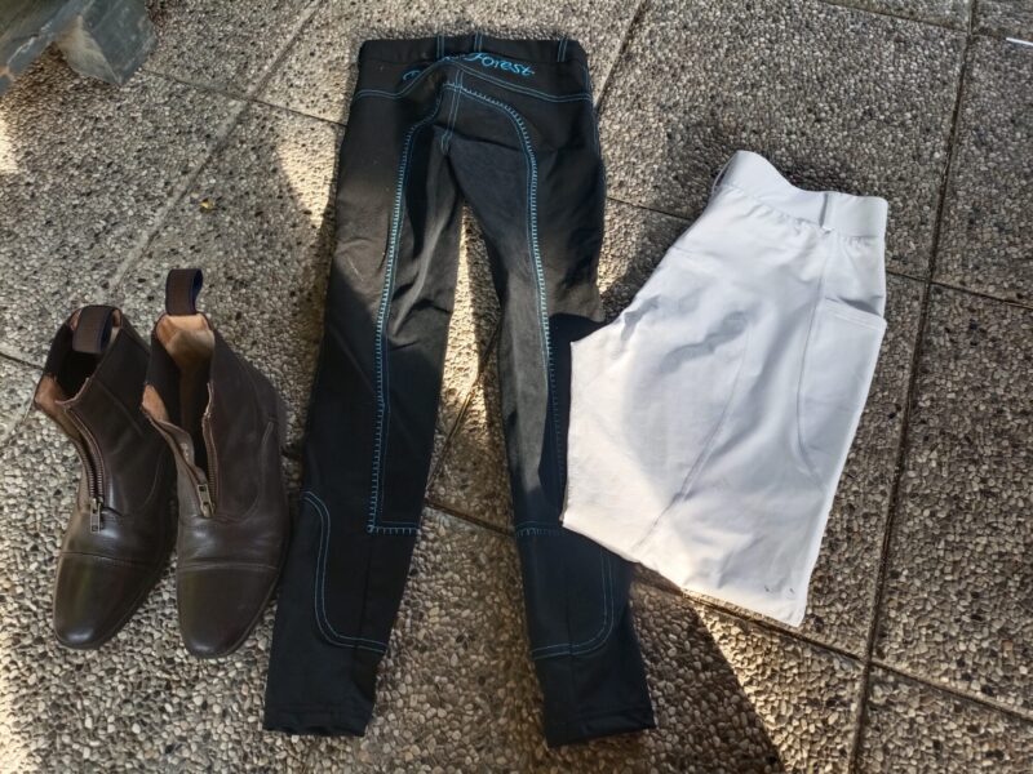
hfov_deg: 69.4
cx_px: 516
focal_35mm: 25
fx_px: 746
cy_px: 387
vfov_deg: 54.9
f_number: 1.79
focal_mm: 4.74
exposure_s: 1/100
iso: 421
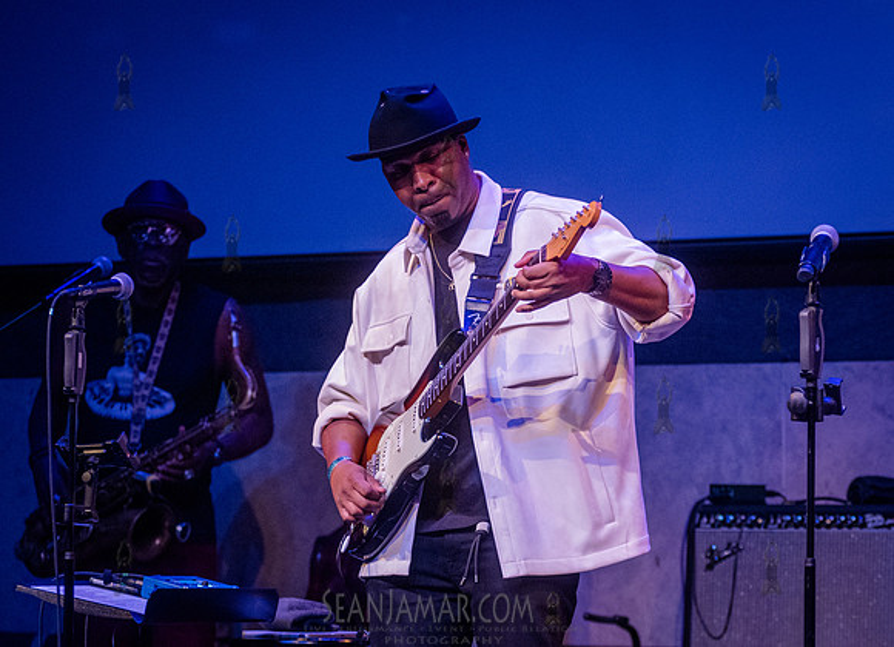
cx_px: 631
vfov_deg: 8.9
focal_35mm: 163
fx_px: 4148
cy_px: 321
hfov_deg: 12.3
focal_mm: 112
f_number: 3.5
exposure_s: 1/400
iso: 5000
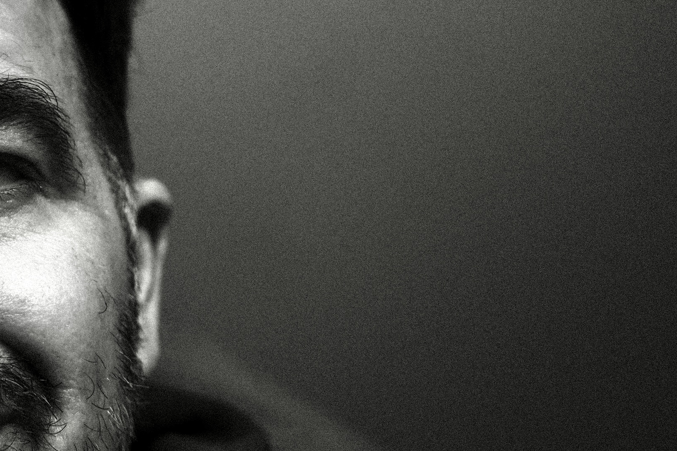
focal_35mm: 83
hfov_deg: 24.4
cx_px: 265
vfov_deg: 16.5
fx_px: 1561
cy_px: 267
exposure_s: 1/100
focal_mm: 23
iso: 1000
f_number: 2.8
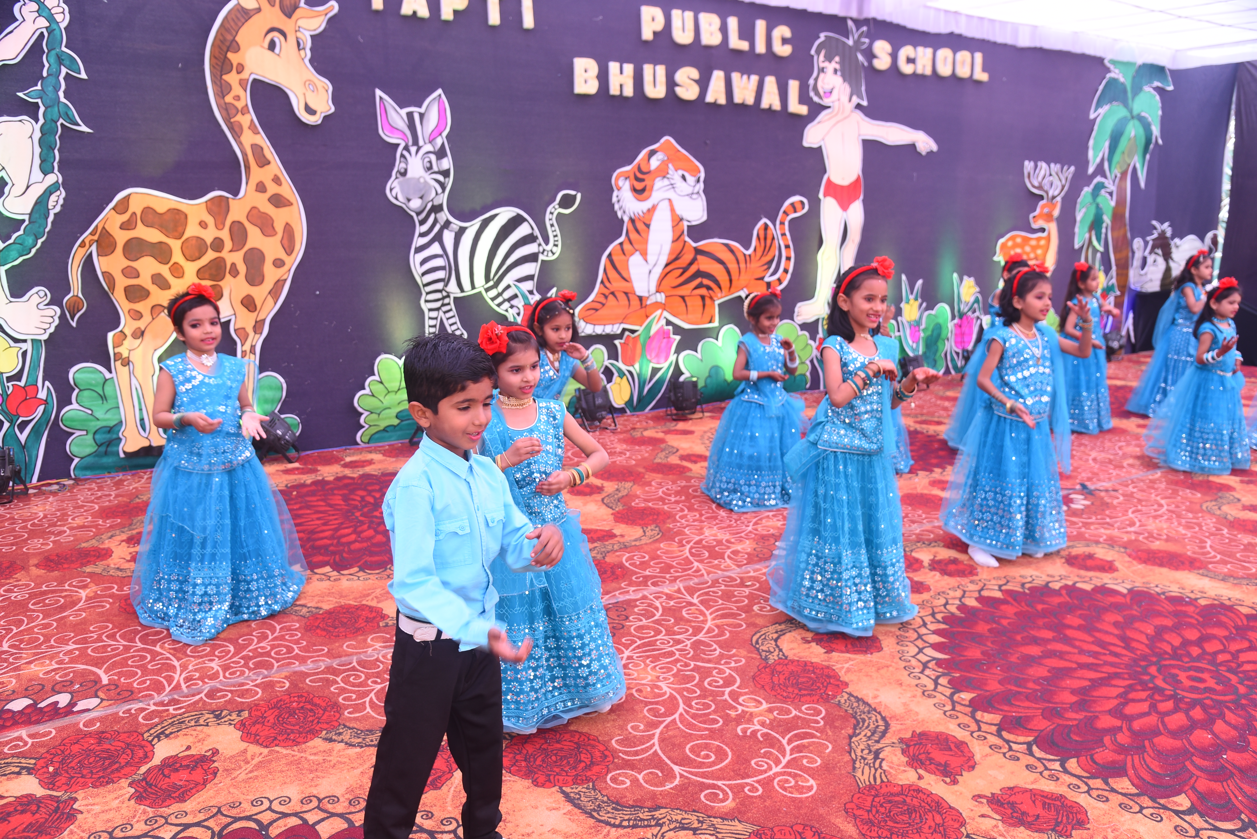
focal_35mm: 27
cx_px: 628
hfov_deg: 67.4
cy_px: 420
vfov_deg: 48.0
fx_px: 943
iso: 320
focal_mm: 27
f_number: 5.6
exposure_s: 1/125
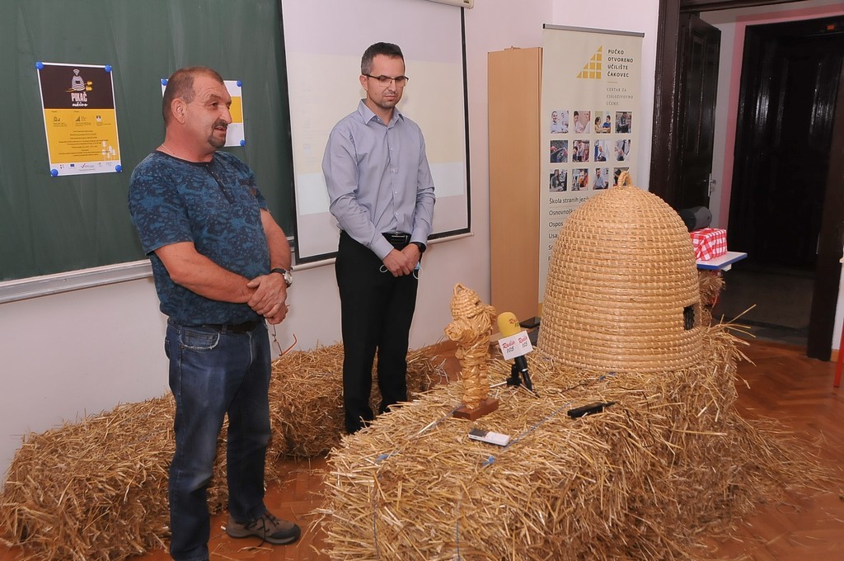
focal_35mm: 33
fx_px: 773
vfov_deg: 39.9
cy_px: 280
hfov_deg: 57.3
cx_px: 422
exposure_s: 1/60
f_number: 7.1
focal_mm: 22
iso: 800
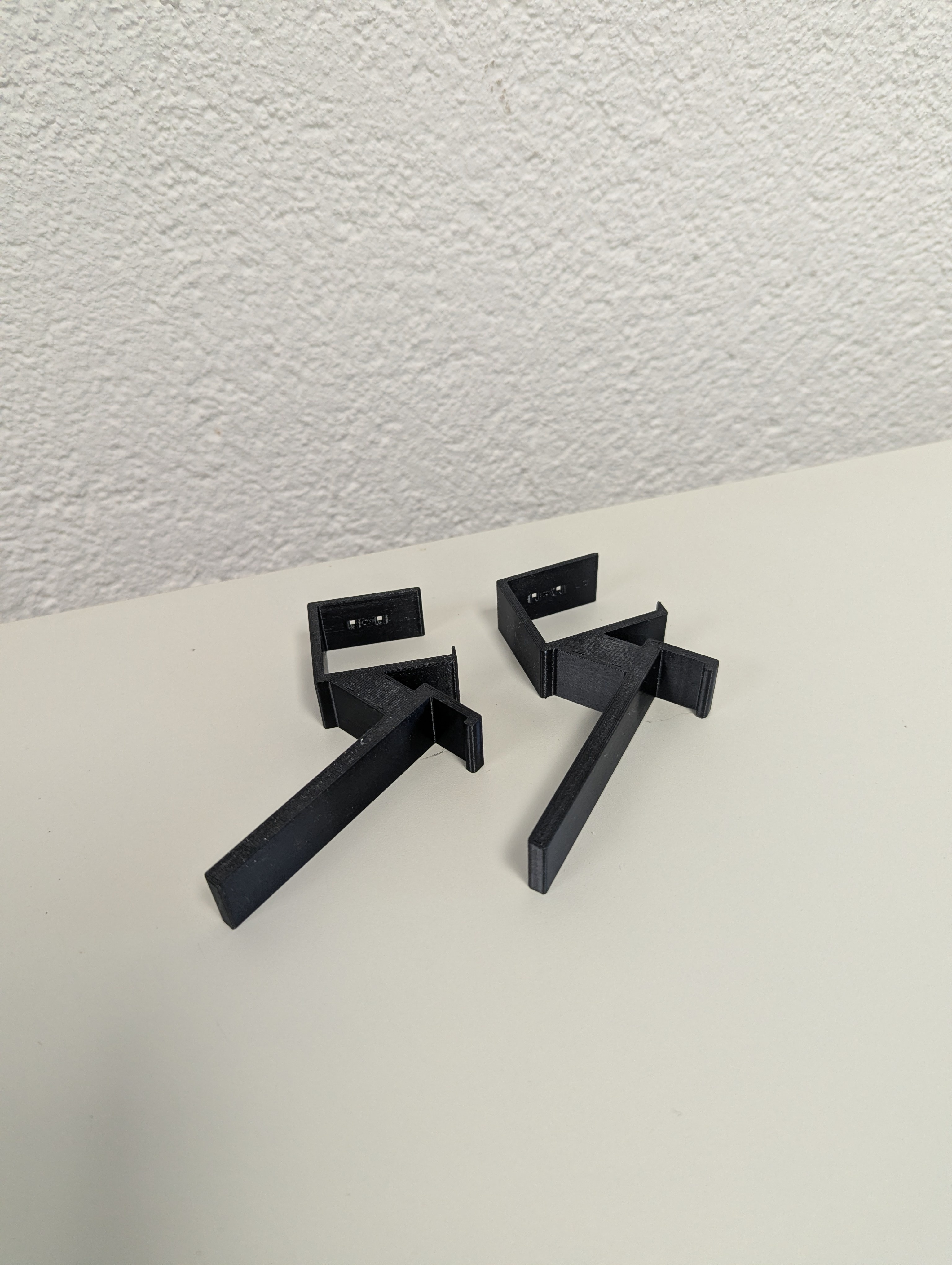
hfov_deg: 56.9
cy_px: 632
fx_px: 878
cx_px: 476
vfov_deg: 71.5
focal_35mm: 24
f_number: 1.85
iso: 198
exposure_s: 1/107
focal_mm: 6.81
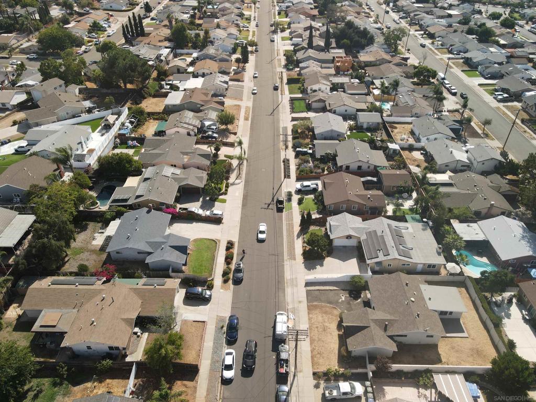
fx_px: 372
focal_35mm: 24
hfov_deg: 71.6
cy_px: 201
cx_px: 268
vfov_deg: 56.8
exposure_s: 1/80
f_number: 2.8
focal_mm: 4.5
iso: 100
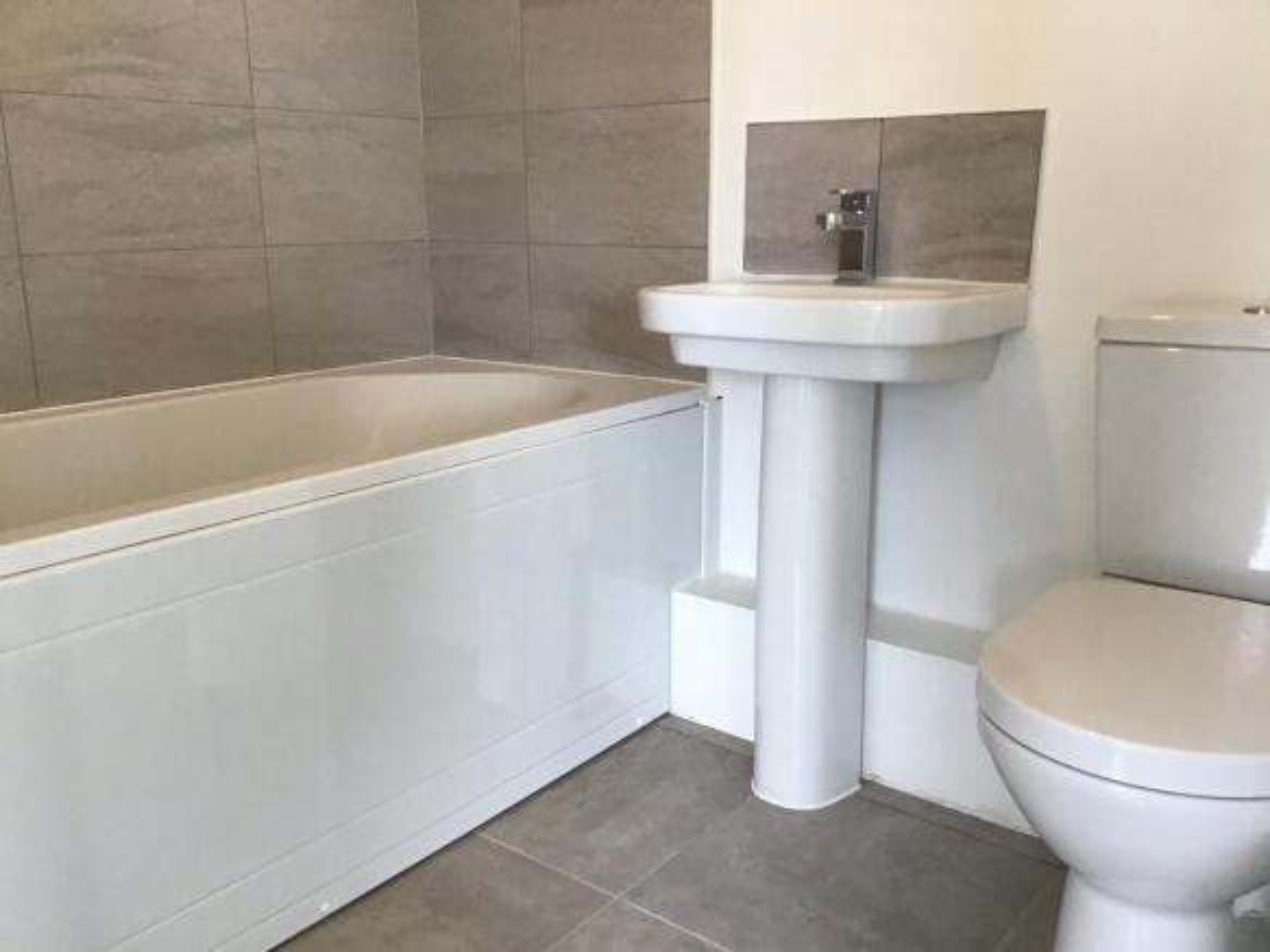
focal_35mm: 31
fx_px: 1137
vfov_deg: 45.4
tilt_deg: -13.9
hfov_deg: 58.4
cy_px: 476
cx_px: 635
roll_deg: +1.6
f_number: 2.4
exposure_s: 1/33
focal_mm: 3.3
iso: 64
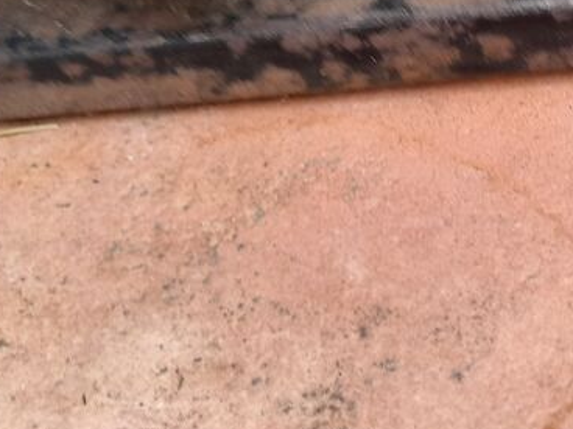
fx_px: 1126
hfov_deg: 26.9
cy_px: -84
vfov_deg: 20.3
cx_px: 582
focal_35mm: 68
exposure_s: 1/60
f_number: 2
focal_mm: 4.6
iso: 50
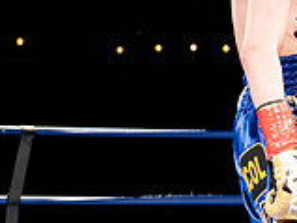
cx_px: 246
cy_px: 74
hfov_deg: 10.3
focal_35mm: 192
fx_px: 1646
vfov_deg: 7.7
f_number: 2.8
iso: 2000
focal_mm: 45
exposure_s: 1/1000
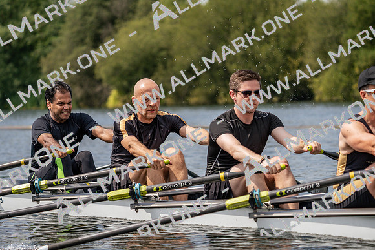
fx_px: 2084
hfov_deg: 10.3
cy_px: 125
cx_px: 188
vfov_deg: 6.9
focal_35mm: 200
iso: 250
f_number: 5.6
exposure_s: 1/1600
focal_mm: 200
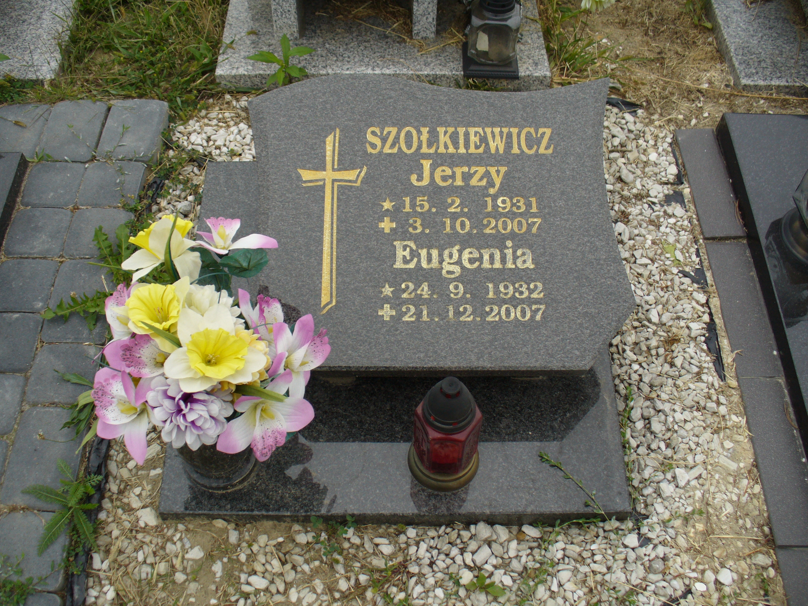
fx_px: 864
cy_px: 303
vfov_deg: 38.7
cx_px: 404
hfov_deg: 50.1
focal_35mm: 37
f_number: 2.8
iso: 80
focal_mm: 6.1
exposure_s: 1/400
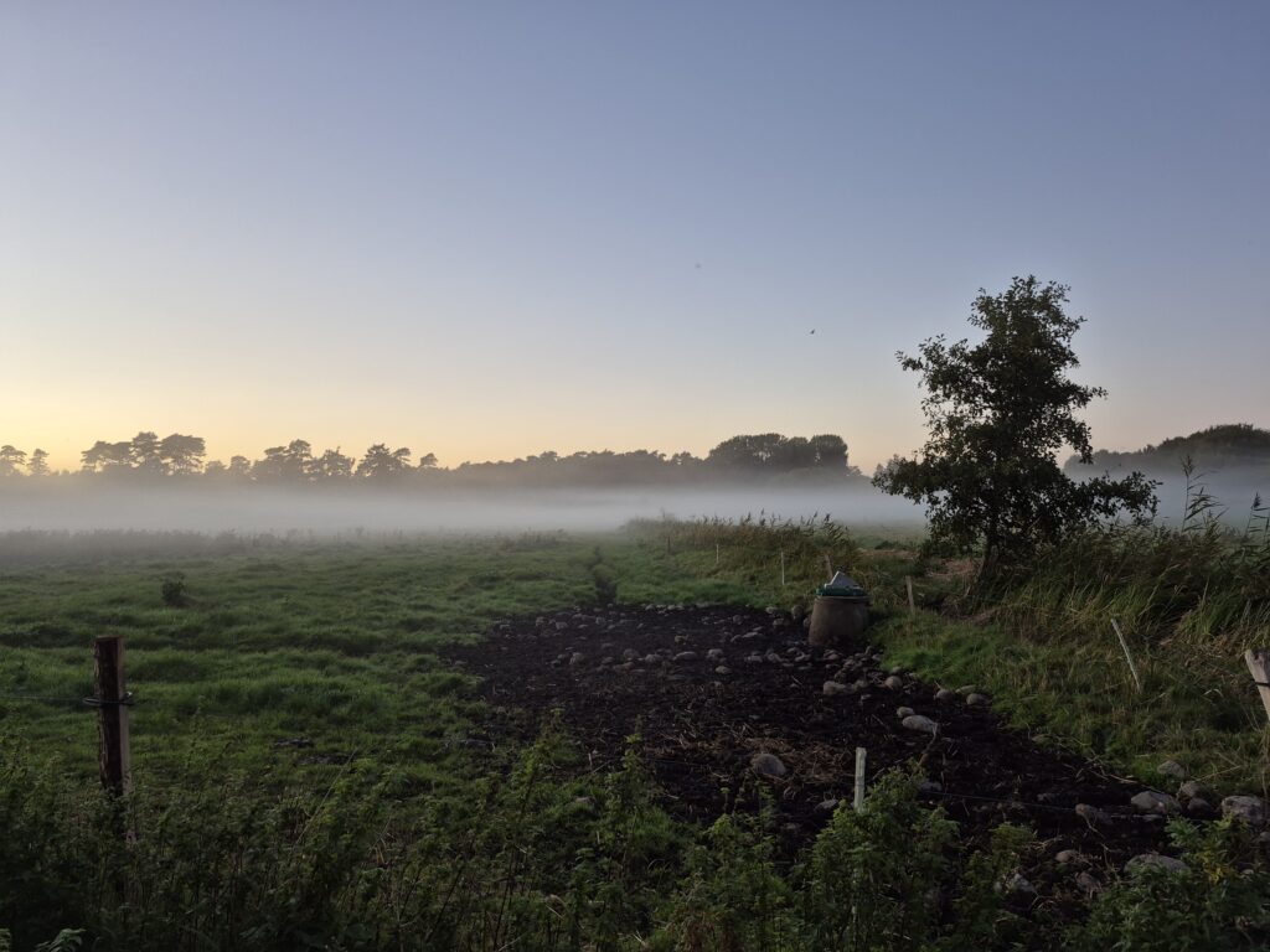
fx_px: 844
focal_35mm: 23
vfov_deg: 58.9
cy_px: 476
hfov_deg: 73.9
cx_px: 635
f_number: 1.8
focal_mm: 5.4
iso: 125
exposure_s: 1/180
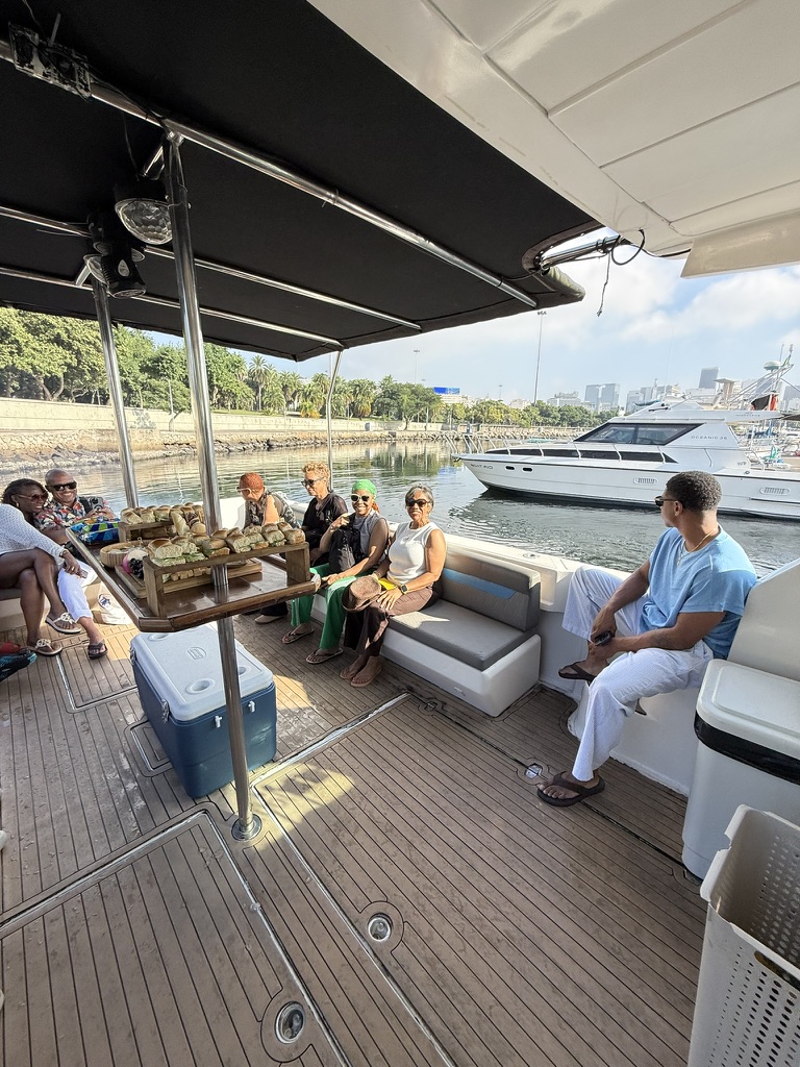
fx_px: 431
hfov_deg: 85.7
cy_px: 534
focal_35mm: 14
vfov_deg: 102.1
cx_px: 400
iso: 50
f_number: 2.2
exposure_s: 1/970
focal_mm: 2.22
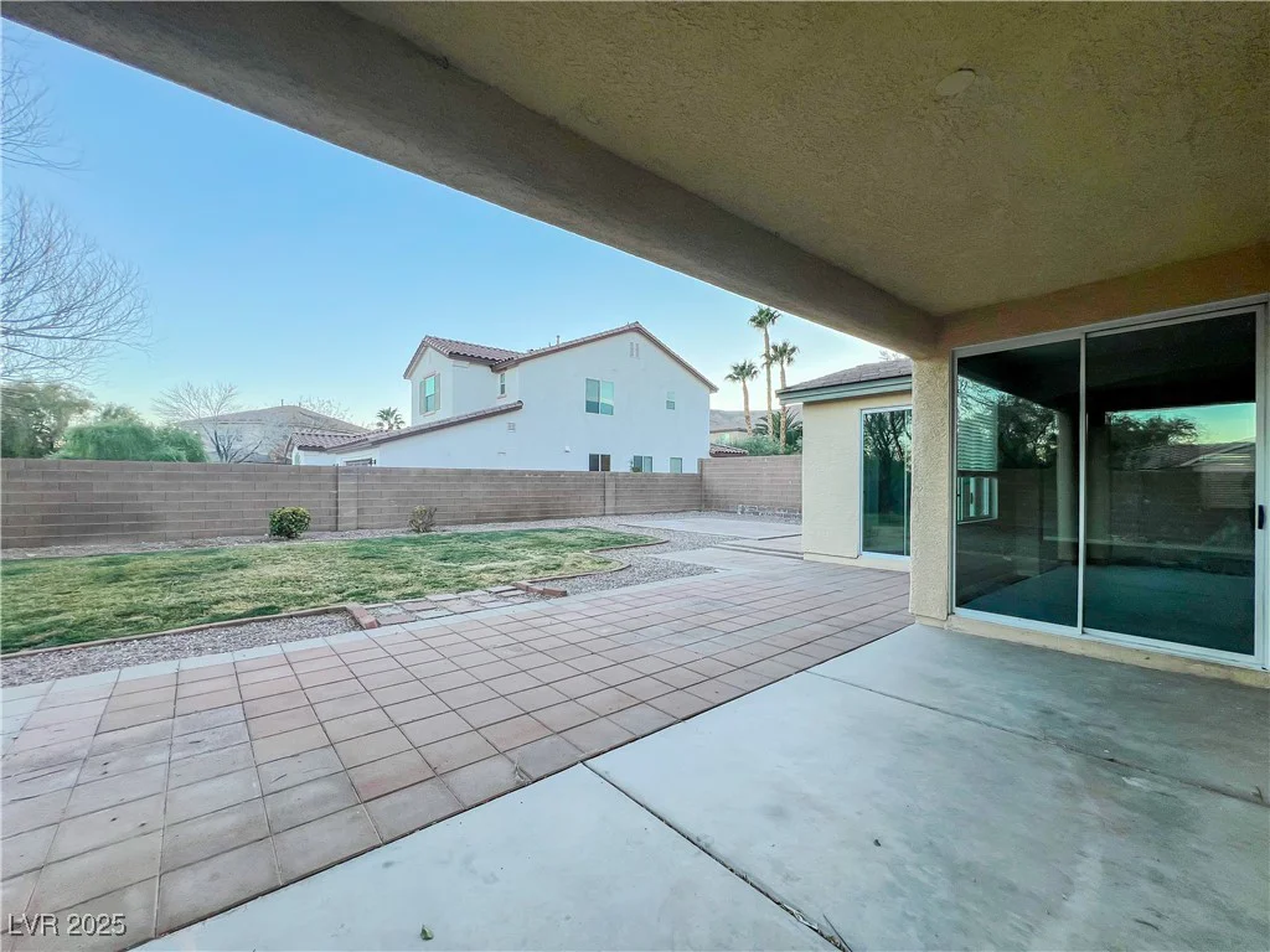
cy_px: 476
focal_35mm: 13
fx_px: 477
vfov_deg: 89.9
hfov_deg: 106.2
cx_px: 635
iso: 32
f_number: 1.8
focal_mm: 1.57
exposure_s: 1/240
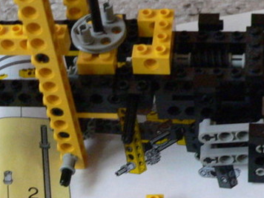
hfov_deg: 21.1
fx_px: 694
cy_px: 193
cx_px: 232
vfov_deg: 16.0
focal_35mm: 91
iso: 400
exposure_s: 1/10
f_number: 2.8
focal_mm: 6
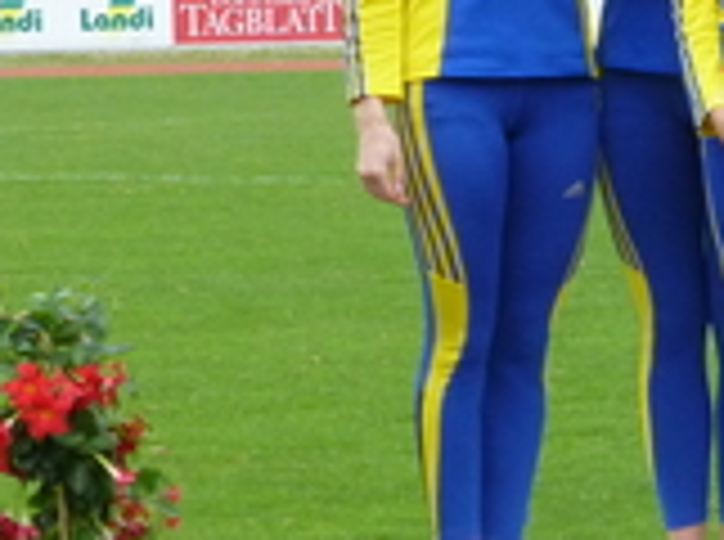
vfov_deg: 4.3
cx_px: 1043
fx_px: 7158
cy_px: 133
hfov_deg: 5.7
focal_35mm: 343
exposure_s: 1/250
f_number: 5.3
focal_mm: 18.2
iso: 400
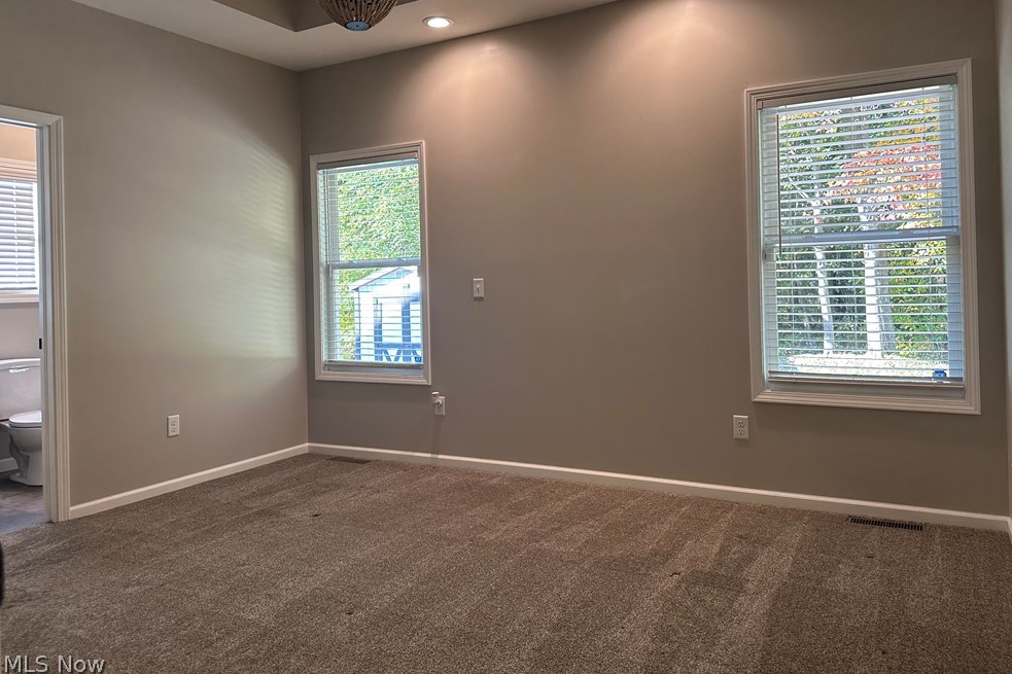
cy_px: 286
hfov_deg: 69.4
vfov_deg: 49.4
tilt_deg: +0.7
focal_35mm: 26
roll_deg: +2.0
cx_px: 525
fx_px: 731
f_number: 1.78
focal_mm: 6.86
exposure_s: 1/120
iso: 200
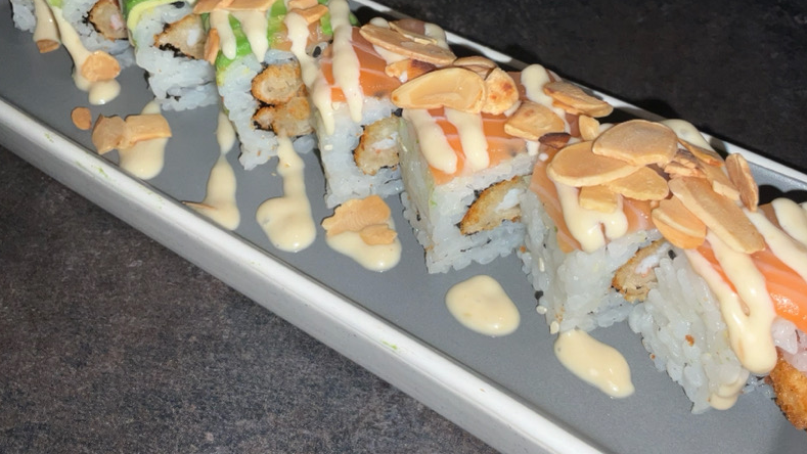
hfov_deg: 61.0
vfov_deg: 36.4
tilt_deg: -47.3
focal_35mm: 32
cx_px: 407
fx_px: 685
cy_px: 163
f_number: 1.8
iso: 16
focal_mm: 3
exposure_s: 1/182
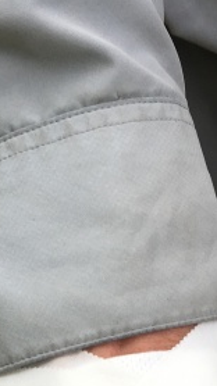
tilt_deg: -45.4
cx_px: 79
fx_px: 994
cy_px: 476
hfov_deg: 12.4
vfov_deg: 20.4
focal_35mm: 97
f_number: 2.2
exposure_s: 1/348
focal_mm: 4.15
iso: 25
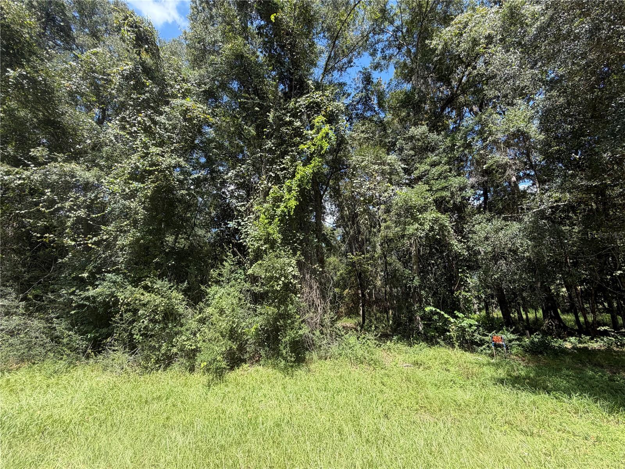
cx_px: 312
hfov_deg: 102.1
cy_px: 234
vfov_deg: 85.7
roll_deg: -0.3
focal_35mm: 14
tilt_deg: +17.0
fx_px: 253
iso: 50
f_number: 2.2
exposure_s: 1/502
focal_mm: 2.22
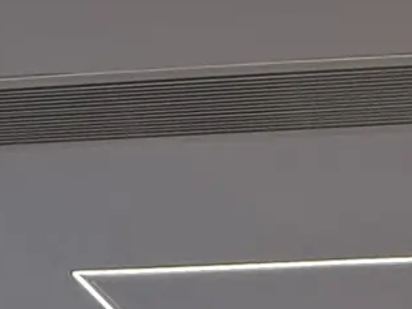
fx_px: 1012
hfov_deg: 22.1
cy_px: 817
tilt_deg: -6.2
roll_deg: +0.5
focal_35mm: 85
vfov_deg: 12.3
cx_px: 422
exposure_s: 1/120
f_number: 2.2
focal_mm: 2.22
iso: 200
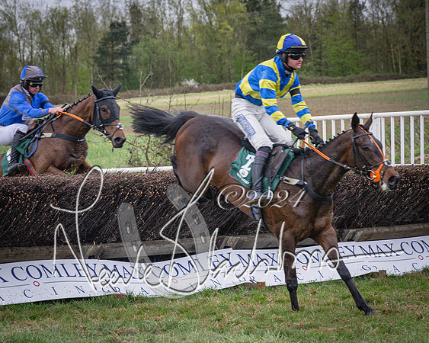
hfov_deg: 13.1
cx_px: 183
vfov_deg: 10.5
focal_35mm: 147
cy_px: 168
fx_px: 1863
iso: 1600
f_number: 4
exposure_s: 1/1000
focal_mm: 70
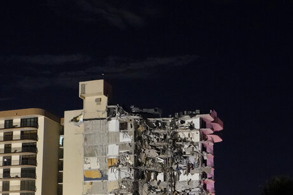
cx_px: 107
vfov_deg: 17.4
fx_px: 635
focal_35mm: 78
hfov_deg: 25.9
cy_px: 135
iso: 12800
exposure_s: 1/60
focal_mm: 35
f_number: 3.2
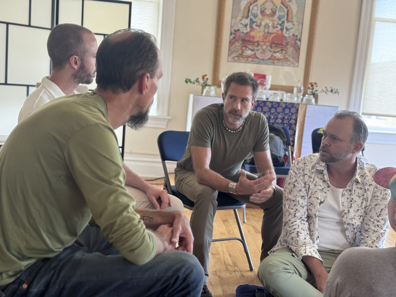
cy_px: 148
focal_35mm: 48
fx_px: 549
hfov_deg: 39.7
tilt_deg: -5.8
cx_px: 198
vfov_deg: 30.3
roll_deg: -4.9
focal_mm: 6.76
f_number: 1.78
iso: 160
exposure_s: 1/60
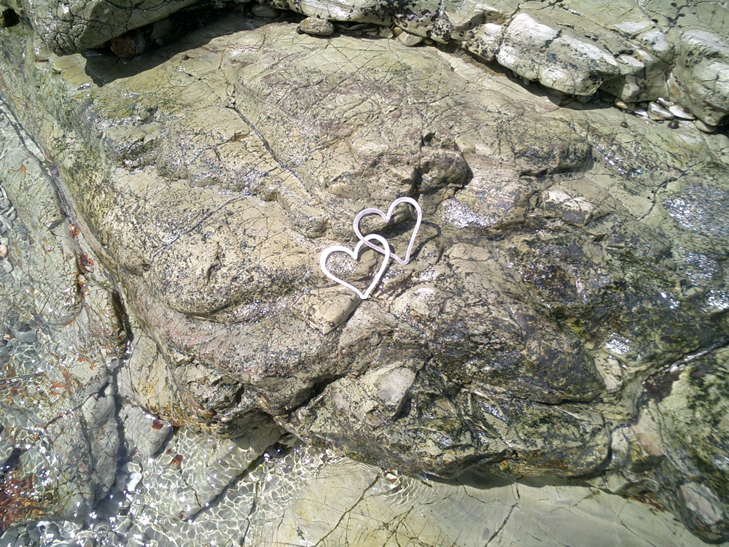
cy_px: 274
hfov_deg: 52.6
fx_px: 737
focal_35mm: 35
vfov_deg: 40.7
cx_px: 364
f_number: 4.2
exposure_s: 1/640
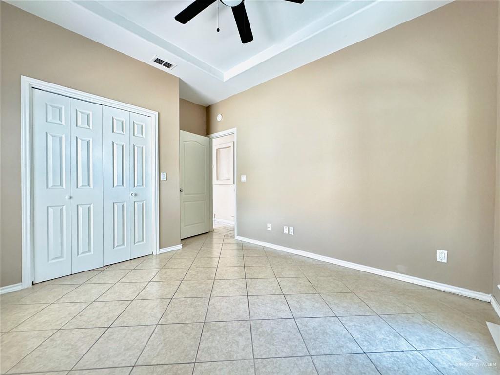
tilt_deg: -0.9
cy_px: 188
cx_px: 250
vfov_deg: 85.7
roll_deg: -0.6
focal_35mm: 14
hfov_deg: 102.1
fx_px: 202
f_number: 2.2
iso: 320
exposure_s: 1/99
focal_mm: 2.22
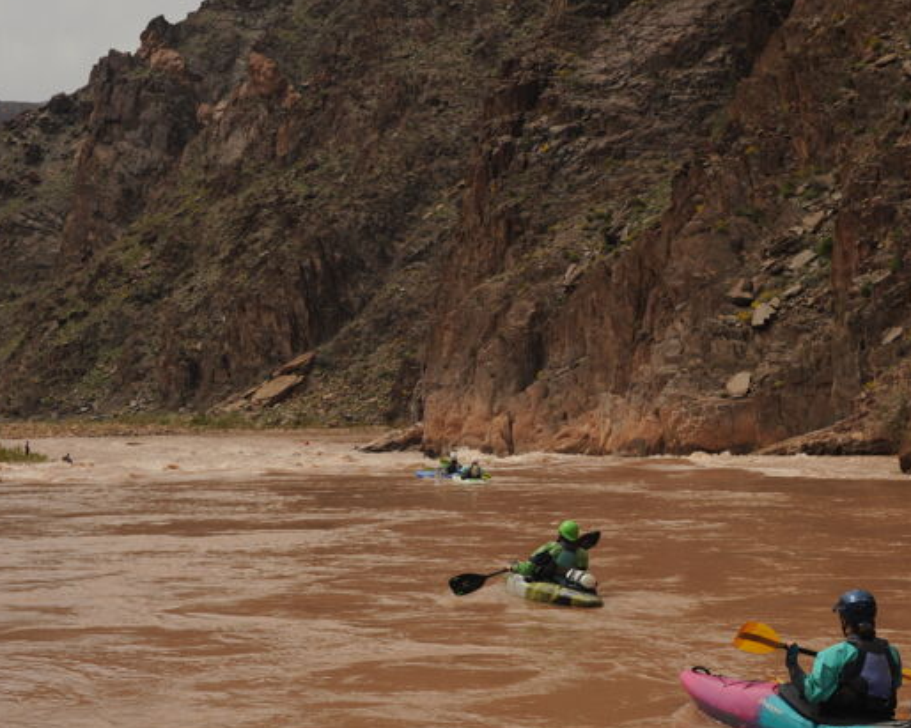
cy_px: 400
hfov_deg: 26.0
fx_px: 1968
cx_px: 519
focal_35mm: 73
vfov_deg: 21.0
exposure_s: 1/640
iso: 200
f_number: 9
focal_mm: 50
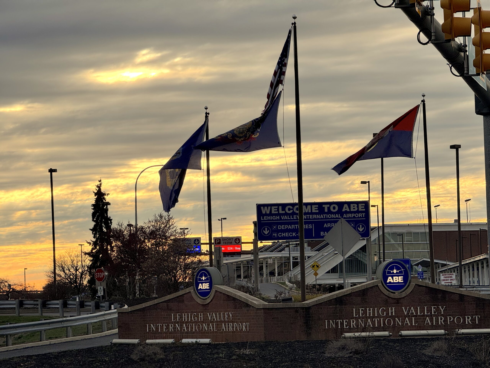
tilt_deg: +4.6
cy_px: 184
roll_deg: +0.9
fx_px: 1699
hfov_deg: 16.4
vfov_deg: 12.3
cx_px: 245
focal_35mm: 120
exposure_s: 1/850
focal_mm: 15.66
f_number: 2.8
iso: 50
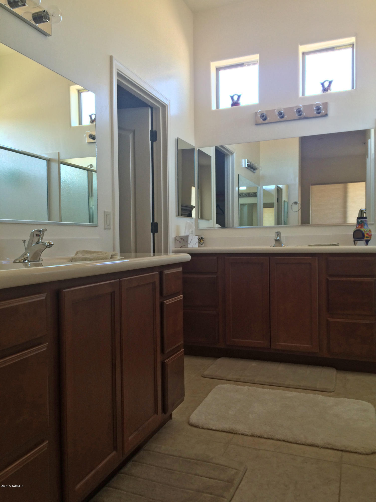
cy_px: 251
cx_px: 188
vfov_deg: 61.7
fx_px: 420
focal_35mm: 29
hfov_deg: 48.2
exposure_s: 1/30
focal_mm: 4.15
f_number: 2.2
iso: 50
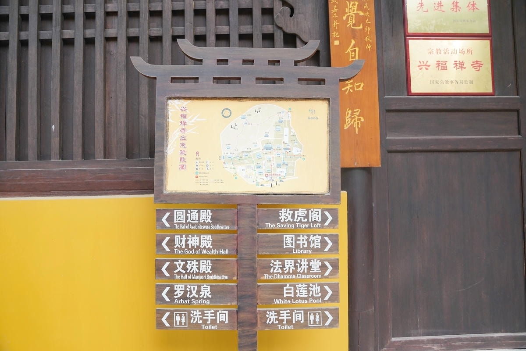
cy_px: 176
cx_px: 263
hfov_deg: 65.5
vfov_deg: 46.4
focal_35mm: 28
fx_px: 409
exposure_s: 1/160
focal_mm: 28
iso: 320
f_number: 4
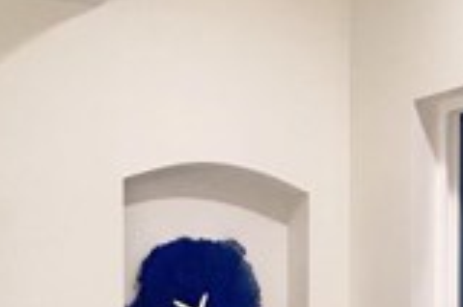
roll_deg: +0.5
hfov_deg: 16.8
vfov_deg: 10.5
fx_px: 1553
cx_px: 64
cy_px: 573
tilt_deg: -4.3
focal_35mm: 121
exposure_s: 1/15
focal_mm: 4.15
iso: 32
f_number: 2.2
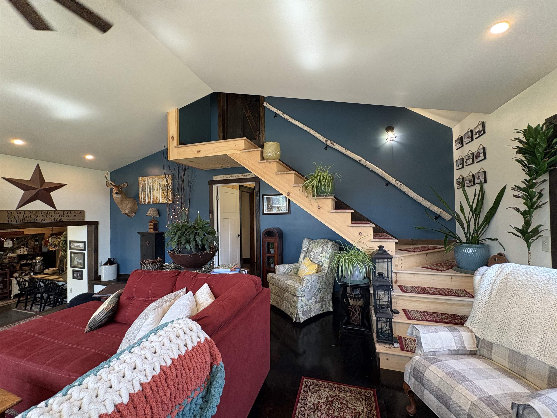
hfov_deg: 102.1
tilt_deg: +1.0
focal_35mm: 14
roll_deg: +1.0
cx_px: 278
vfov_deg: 85.7
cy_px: 209
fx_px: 225
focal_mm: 2.22
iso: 200
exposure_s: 1/60
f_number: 2.2
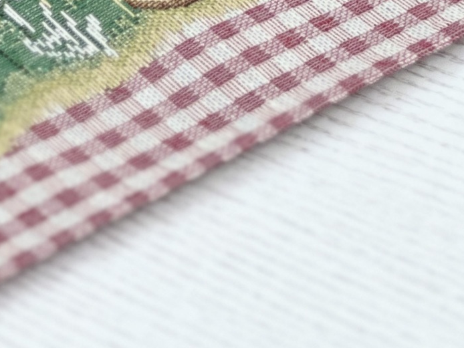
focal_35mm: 355
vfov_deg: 4.1
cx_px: -56
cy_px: -300
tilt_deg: -36.1
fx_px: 4760
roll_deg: -2.1
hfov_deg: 5.6
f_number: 2.8
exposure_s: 1/121
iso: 160
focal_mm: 9
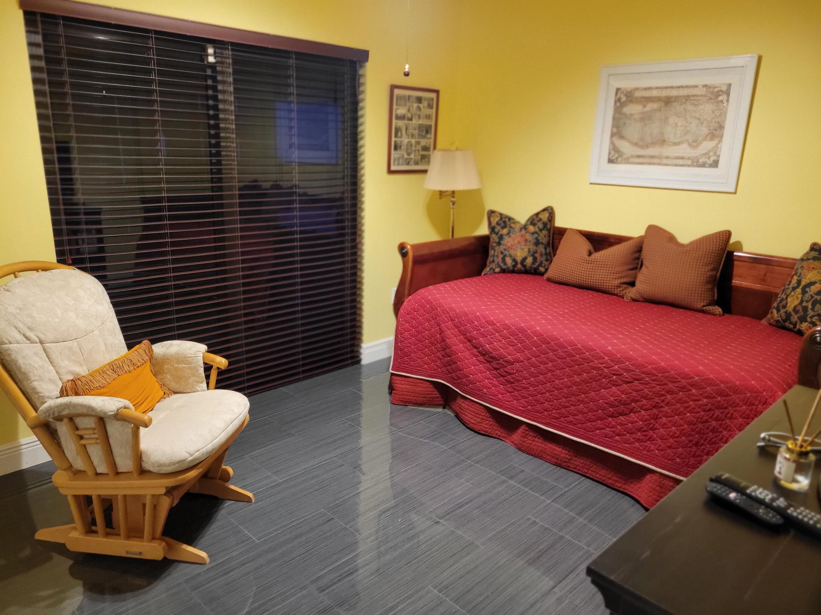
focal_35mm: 26
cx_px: 410
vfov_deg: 53.1
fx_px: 617
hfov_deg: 67.3
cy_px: 308
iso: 400
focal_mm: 5.4
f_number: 1.8
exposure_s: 1/30
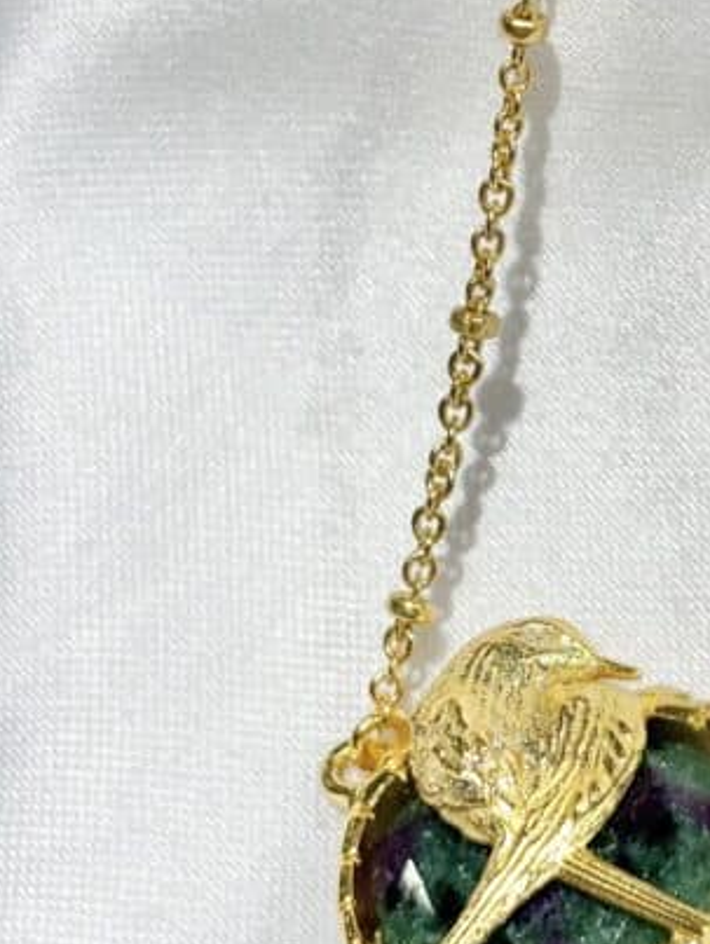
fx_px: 3604
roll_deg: +12.2
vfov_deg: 14.9
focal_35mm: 132
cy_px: 356
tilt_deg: -35.7
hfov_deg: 11.2
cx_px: 637
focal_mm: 5.96
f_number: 1.6
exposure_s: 1/394
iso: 32
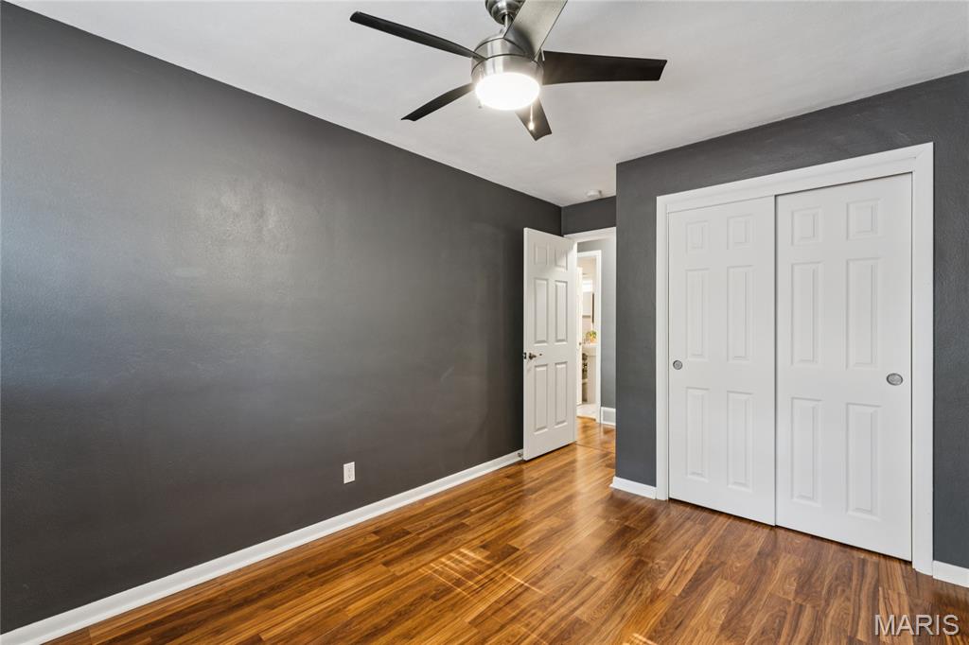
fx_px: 428
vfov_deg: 74.1
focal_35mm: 16
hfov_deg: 97.1
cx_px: 484
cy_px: 322
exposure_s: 1.6
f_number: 13
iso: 320
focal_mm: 15.9
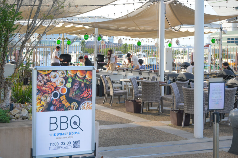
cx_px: 119
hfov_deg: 33.4
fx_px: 397
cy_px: 79
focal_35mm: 60
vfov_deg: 22.6
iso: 100
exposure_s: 1/100
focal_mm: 40
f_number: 5.6
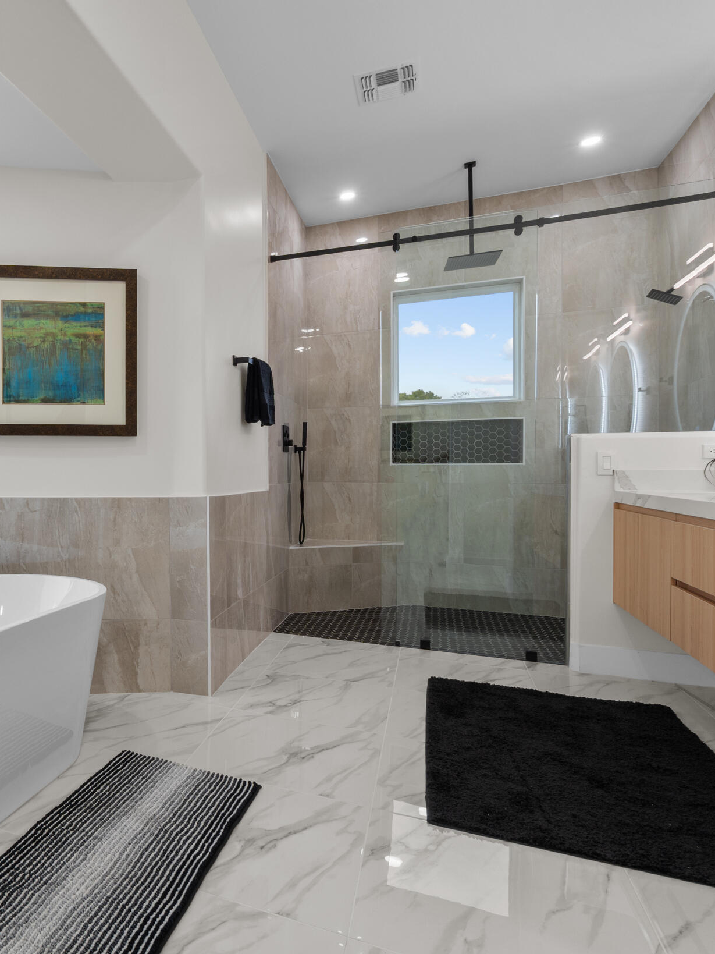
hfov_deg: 55.8
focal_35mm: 22
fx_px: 606
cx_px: 123
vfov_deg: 76.4
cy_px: 471
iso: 250
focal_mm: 10
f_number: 9
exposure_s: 1/2
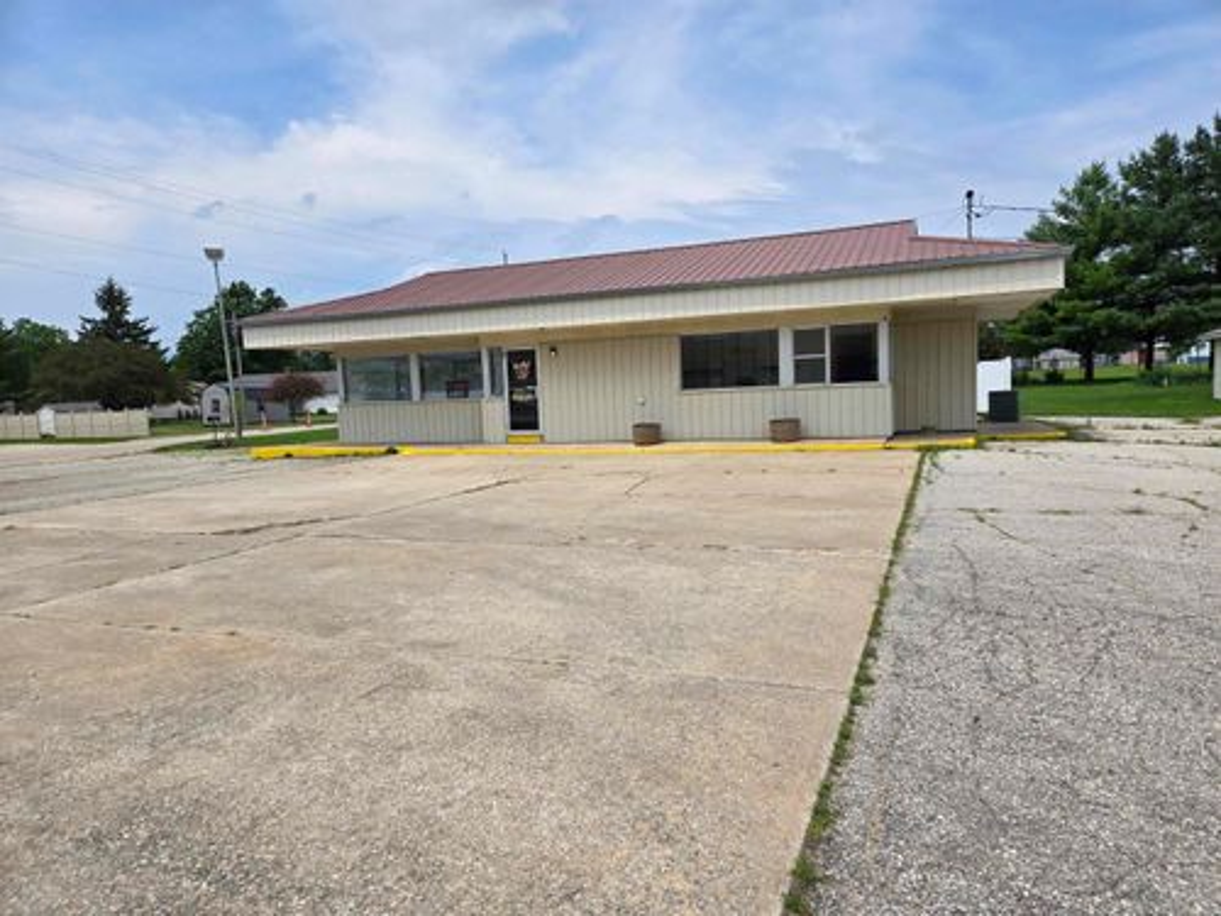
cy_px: 458
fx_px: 811
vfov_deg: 58.9
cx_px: 610
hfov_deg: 73.9
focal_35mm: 23
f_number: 1.8
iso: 25
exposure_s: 1/2775
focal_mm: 5.4
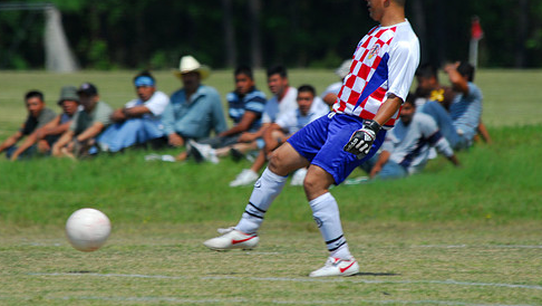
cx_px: 289
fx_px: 9979
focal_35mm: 694
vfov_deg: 1.8
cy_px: 142
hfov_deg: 3.1
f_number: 5.6
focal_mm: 370
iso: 100
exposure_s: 1/160
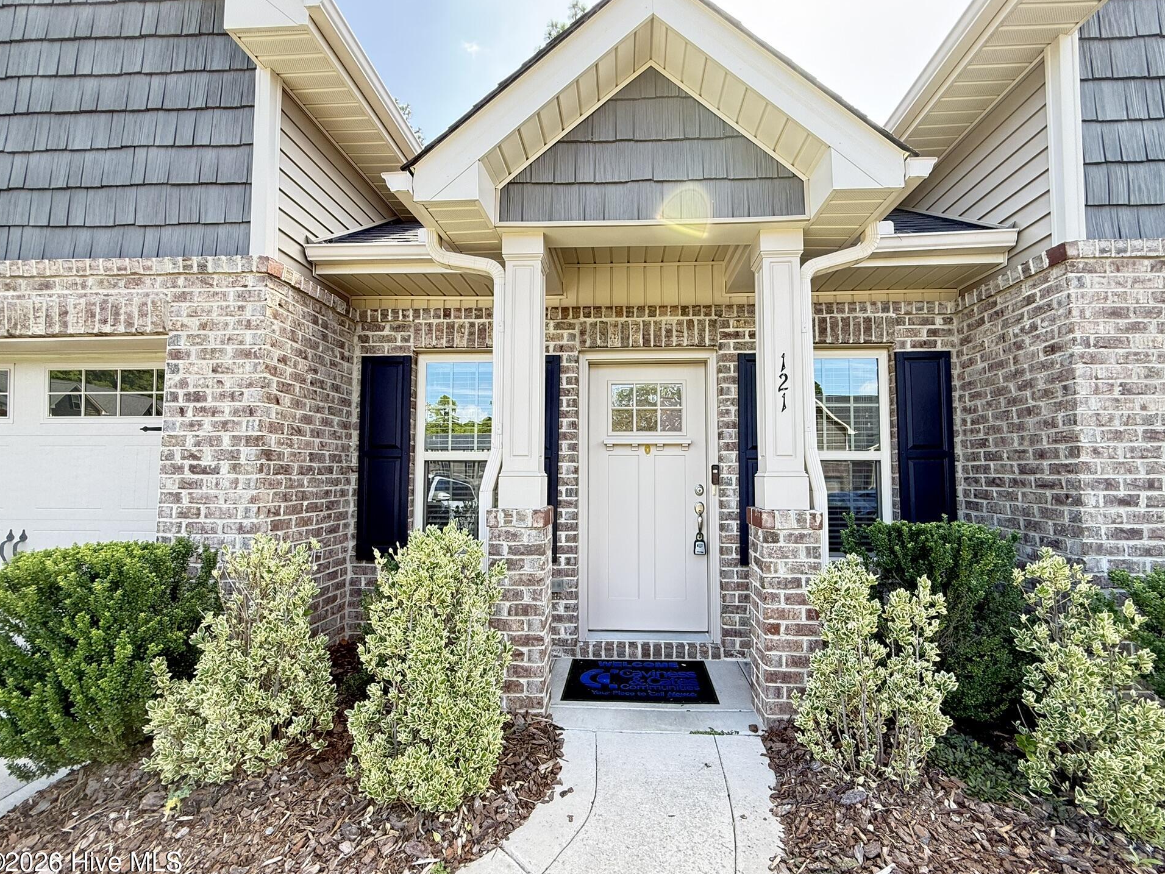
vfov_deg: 81.8
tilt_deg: +4.2
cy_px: 436
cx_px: 606
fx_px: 505
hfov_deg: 98.1
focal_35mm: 15
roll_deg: -0.3
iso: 64
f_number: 2.2
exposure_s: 1/103
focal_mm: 2.22
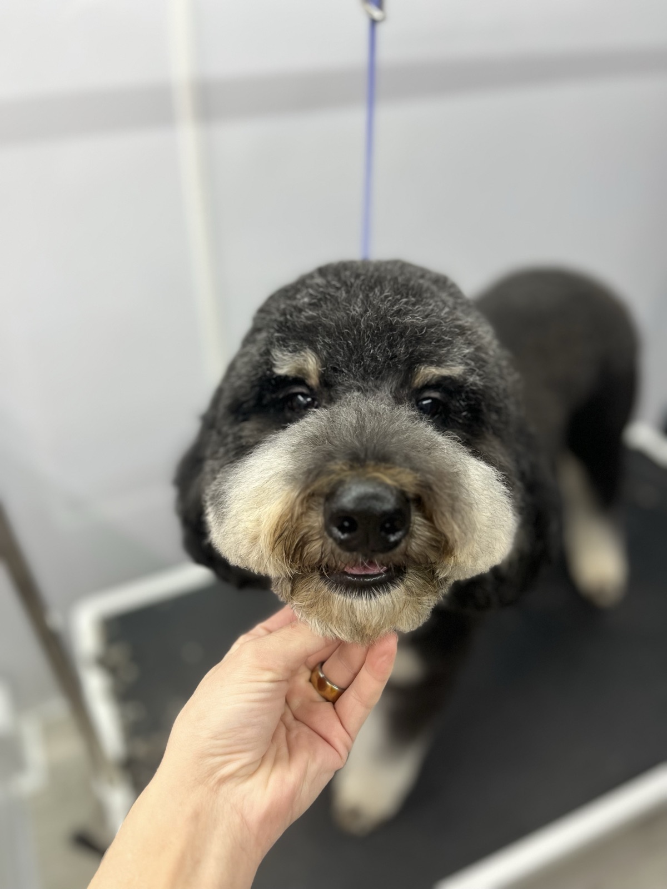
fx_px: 668
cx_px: 334
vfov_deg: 67.3
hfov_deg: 53.1
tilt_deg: -37.8
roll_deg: +0.3
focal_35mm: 26
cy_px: 444
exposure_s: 1/120
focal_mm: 5.1
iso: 64
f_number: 1.6
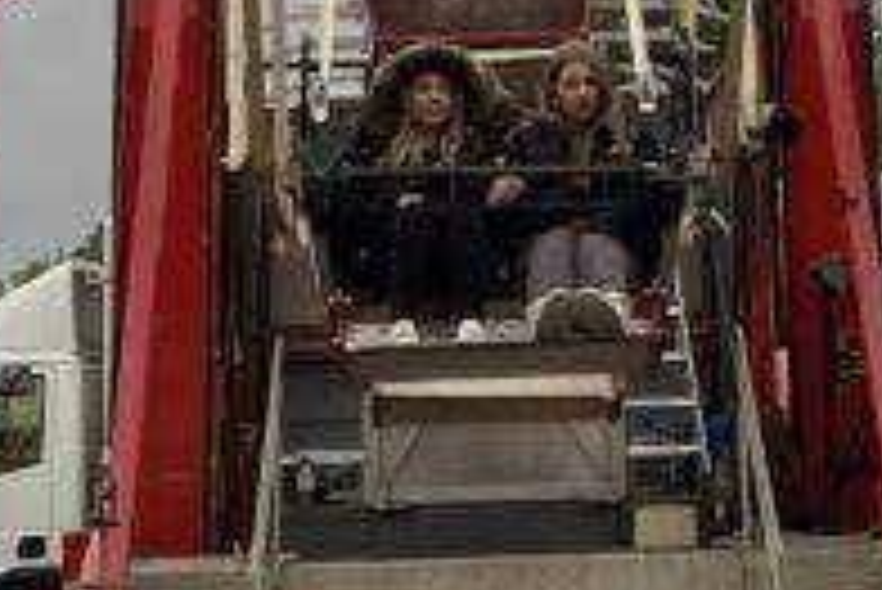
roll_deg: +2.0
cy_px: -626
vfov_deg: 9.1
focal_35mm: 141
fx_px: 3457
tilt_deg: +15.9
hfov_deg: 14.4
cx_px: 756
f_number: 1.6
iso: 50
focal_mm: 5.1
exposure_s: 1/421
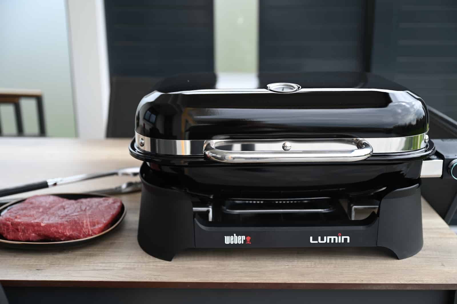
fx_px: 546
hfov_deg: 45.5
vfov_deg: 31.2
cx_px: 228
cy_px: 152
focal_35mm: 43
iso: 79
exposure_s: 1/320
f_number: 2.8
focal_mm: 43
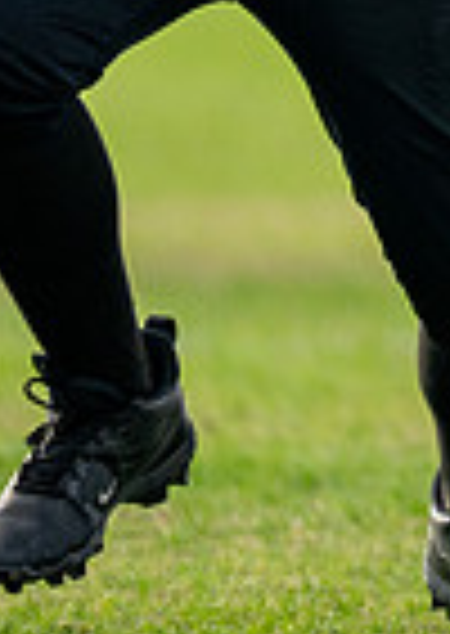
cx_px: 1343
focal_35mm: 1027
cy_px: -208
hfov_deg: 1.4
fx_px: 18463
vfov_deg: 2.0
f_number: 2.8
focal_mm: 200
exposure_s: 1/1250
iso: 500
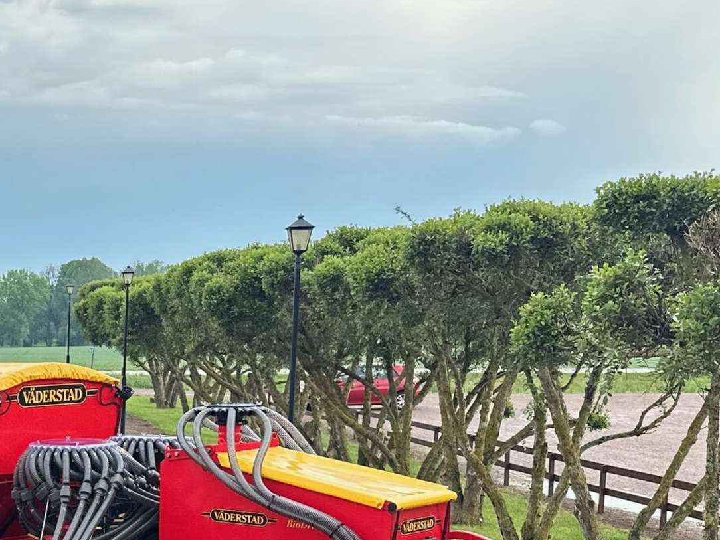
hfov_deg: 25.6
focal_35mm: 68
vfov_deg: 21.0
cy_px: 522
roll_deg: -0.2
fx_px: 1414
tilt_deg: -7.4
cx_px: -149
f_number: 1.78
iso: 80
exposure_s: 1/1019
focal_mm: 6.86
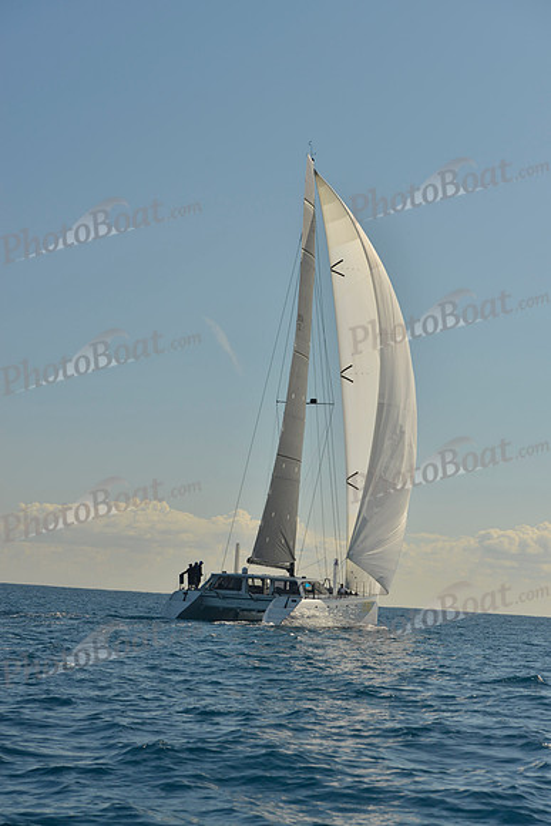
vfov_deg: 23.9
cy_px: 413
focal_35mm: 85
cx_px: 276
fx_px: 1950
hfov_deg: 16.1
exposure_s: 1/640
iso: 200
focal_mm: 85
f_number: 8
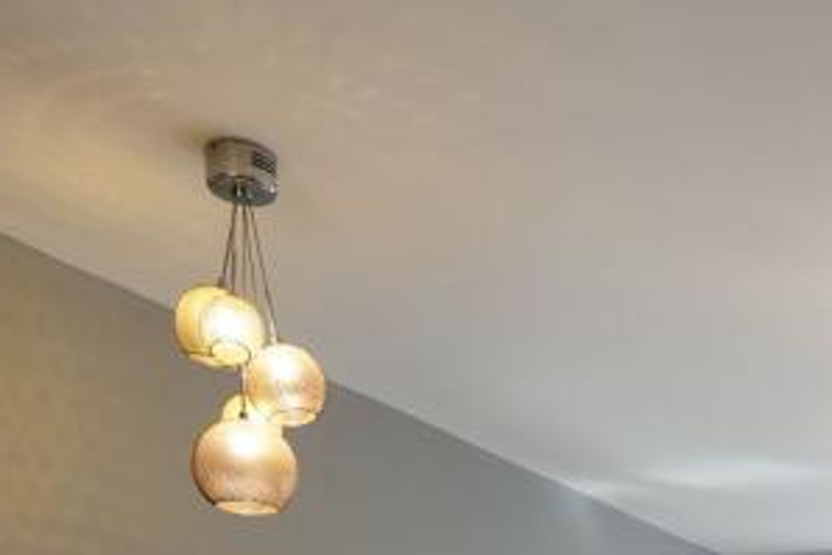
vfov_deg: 19.8
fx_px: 1272
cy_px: 930
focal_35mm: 55
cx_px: 771
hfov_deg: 34.0
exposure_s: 1/50
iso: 400
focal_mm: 16
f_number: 4.5
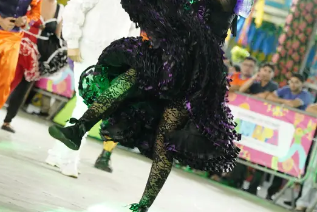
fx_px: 1523
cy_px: 66
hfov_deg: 11.9
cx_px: 131
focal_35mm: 173
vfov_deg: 7.9
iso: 6400
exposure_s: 1/500
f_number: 2.8
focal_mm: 70
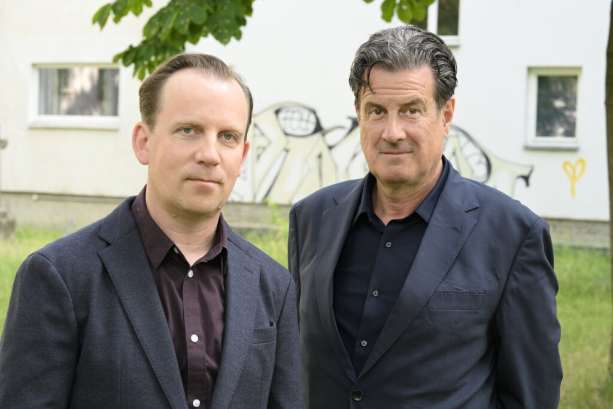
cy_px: 204
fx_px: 1447
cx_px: 306
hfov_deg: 23.9
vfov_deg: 16.1
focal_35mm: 85
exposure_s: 1/80
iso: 800
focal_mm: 85
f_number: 10
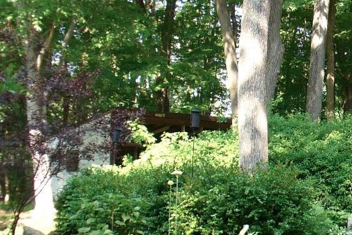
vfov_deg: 12.9
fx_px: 1037
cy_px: 170
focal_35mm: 106
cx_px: 400
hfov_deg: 18.4
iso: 80
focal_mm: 6.1
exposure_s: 1/80
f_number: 2.8
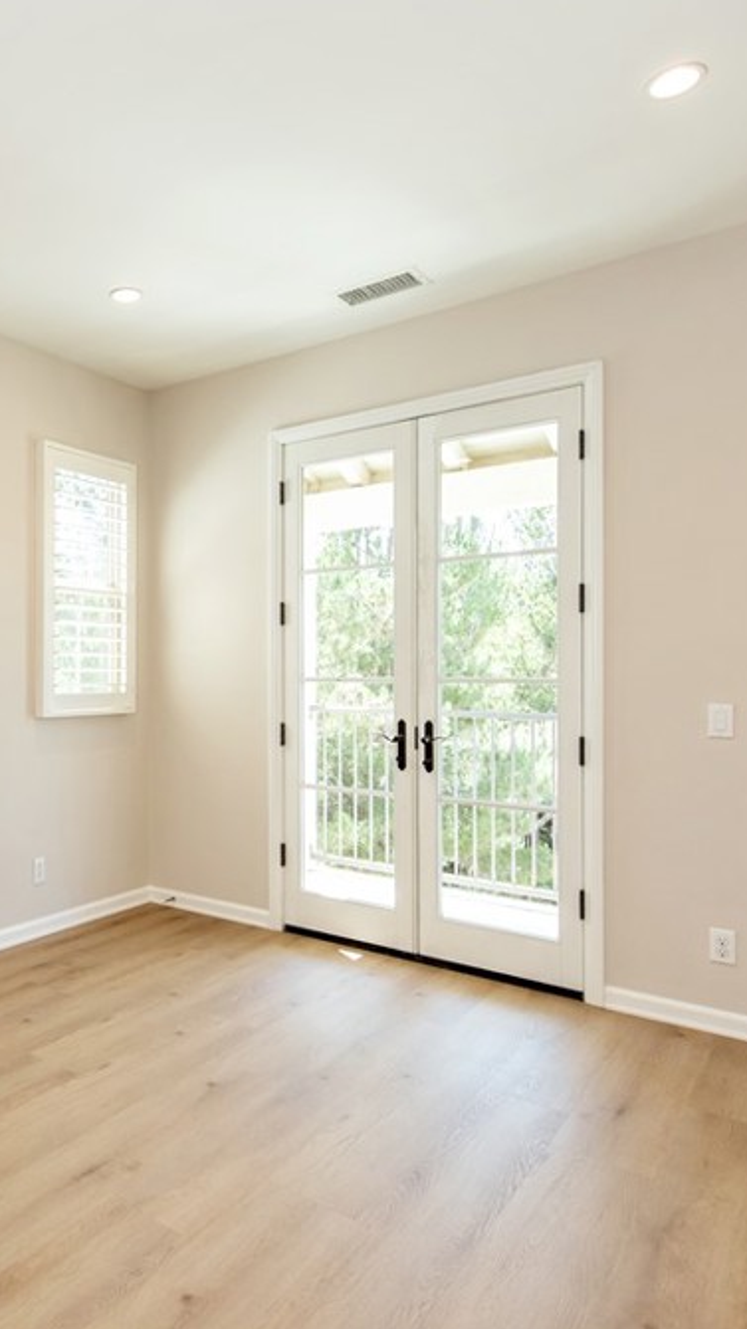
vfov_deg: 76.3
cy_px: 661
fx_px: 846
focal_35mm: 24
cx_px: 79
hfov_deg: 43.6
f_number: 5.6
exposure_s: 1/125
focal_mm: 15
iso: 500
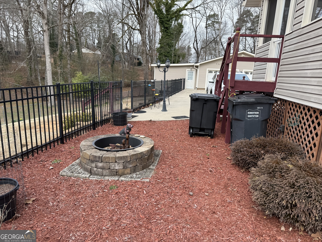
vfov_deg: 56.8
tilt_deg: -10.9
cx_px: 161
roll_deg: -2.7
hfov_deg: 71.6
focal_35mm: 24
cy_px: 121
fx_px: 223
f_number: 1.78
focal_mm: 6.76
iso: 80
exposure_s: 1/1156
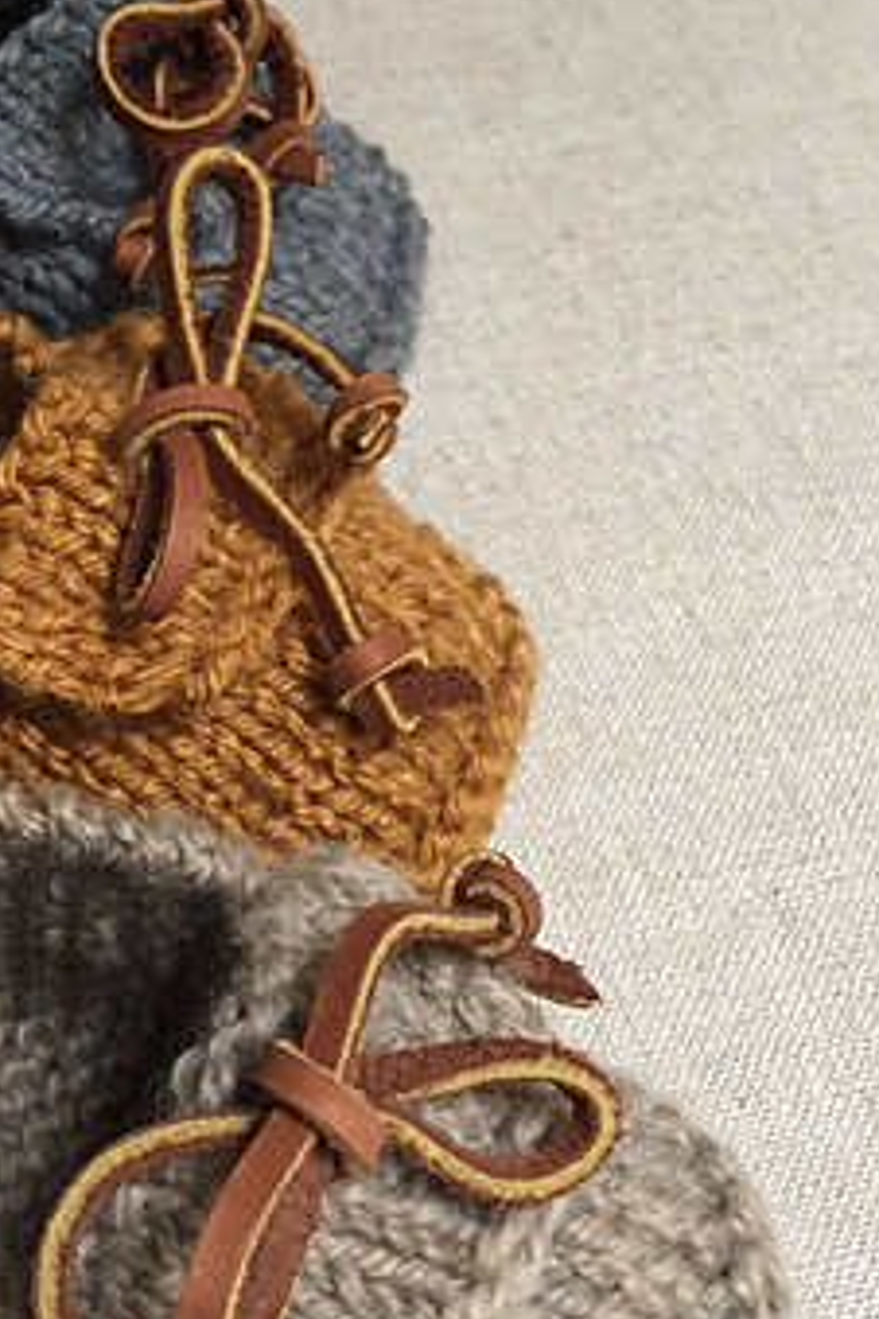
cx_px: 54
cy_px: 747
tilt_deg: -50.6
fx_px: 2087
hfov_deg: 23.0
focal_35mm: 57
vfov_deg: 35.0
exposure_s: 1/30
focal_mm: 4.15
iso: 250
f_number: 2.2
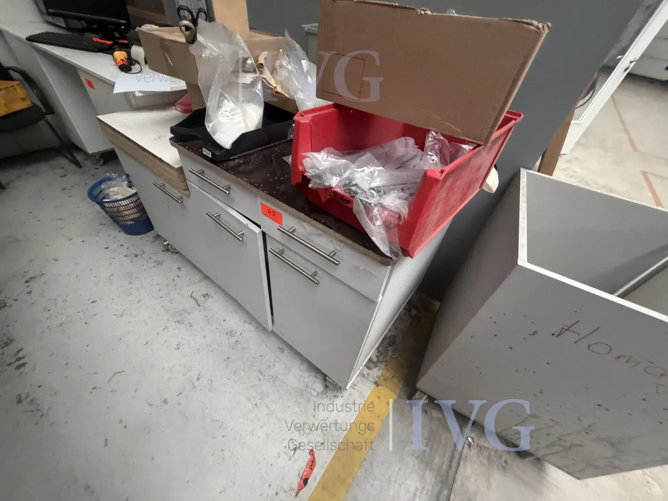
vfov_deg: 85.7
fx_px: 270
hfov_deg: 102.1
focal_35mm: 14
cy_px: 250
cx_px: 334
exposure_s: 1/119
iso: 320
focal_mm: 2.22
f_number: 2.2
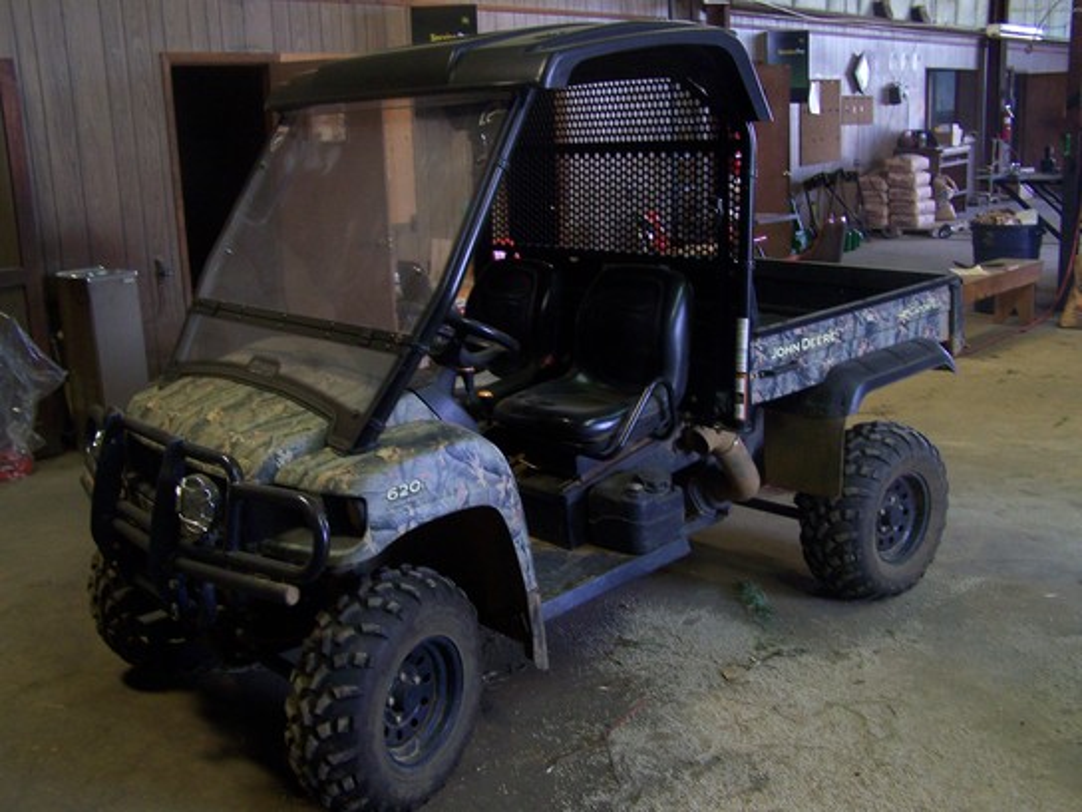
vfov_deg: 37.7
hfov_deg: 49.0
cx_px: 541
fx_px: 1188
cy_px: 406
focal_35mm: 38
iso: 160
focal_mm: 6.3
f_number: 2.8
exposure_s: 1/30
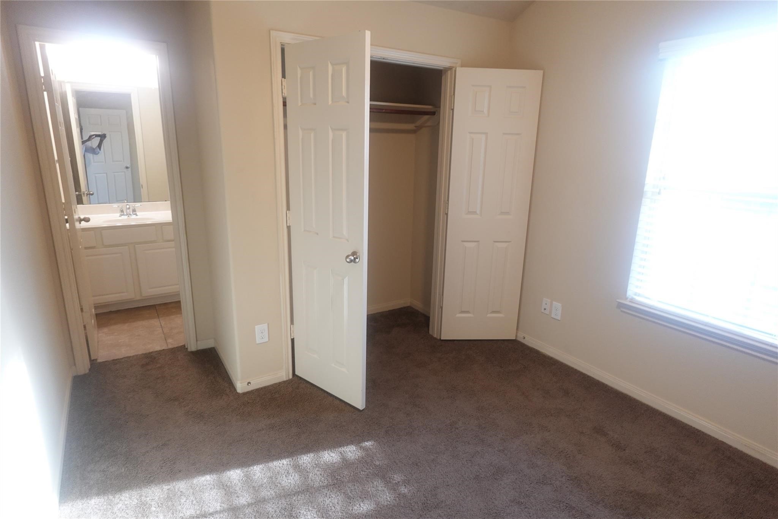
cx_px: 389
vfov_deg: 61.9
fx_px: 432
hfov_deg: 84.0
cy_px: 260
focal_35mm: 20
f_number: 2
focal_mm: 7.6
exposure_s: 1/80
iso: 400
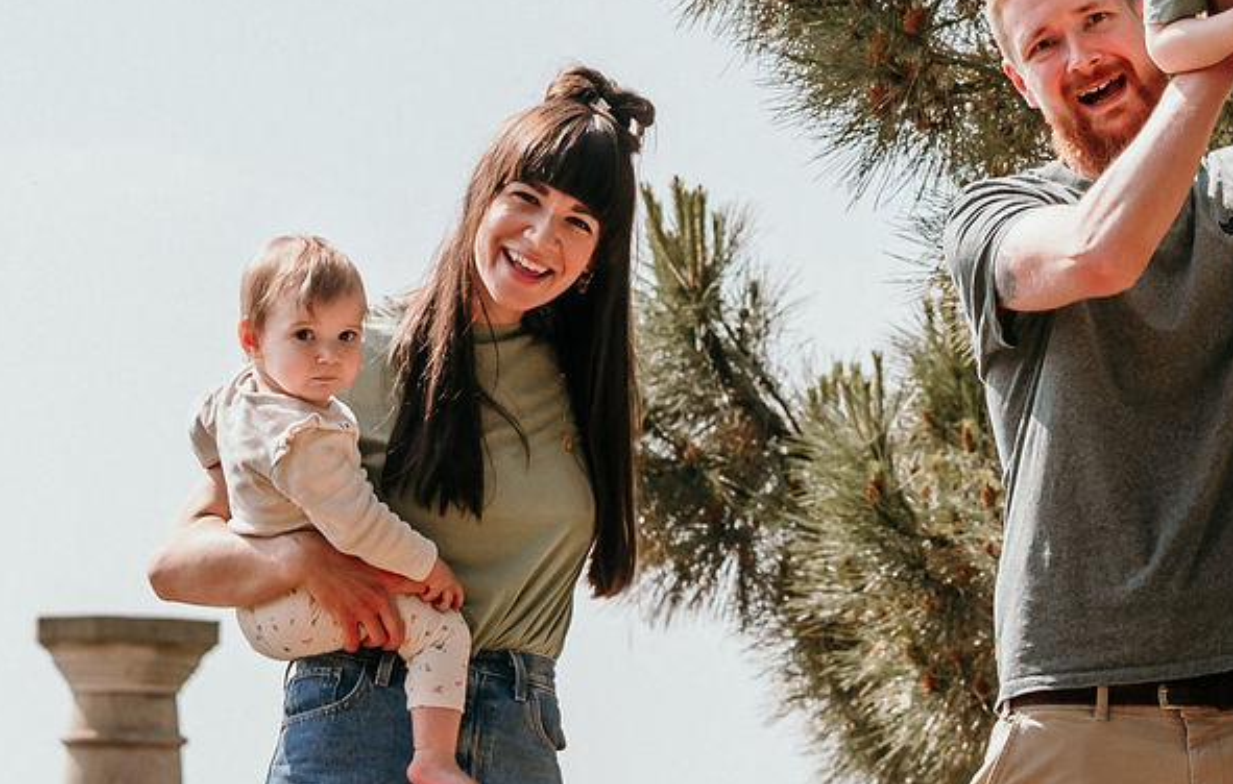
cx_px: 1108
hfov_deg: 10.4
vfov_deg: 6.6
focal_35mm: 200
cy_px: 350
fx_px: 6755
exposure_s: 1/1600
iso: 160
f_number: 3.5
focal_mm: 50
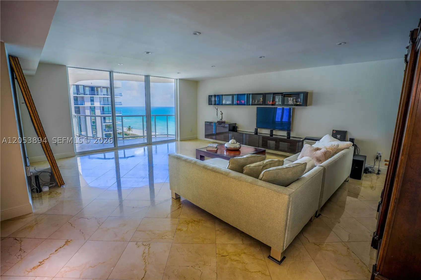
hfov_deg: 96.7
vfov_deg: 73.7
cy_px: 140
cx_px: 210
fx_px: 187
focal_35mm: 16
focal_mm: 16
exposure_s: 1/200
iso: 100
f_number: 4
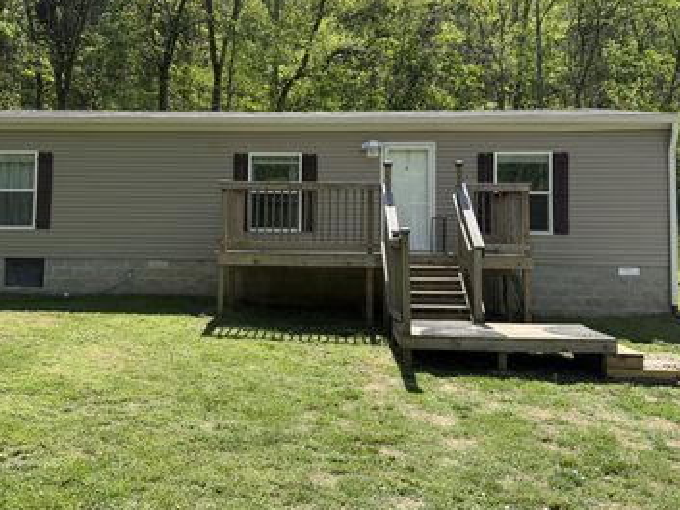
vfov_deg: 41.6
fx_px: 668
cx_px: 289
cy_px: 195
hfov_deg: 53.7
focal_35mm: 34
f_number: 1.78
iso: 100
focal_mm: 6.76
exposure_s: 1/2611
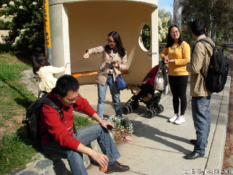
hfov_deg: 49.0
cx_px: 116
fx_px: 256
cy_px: 88
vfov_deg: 37.7
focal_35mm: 38
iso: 79
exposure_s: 1/406
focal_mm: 6.3
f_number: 4.9
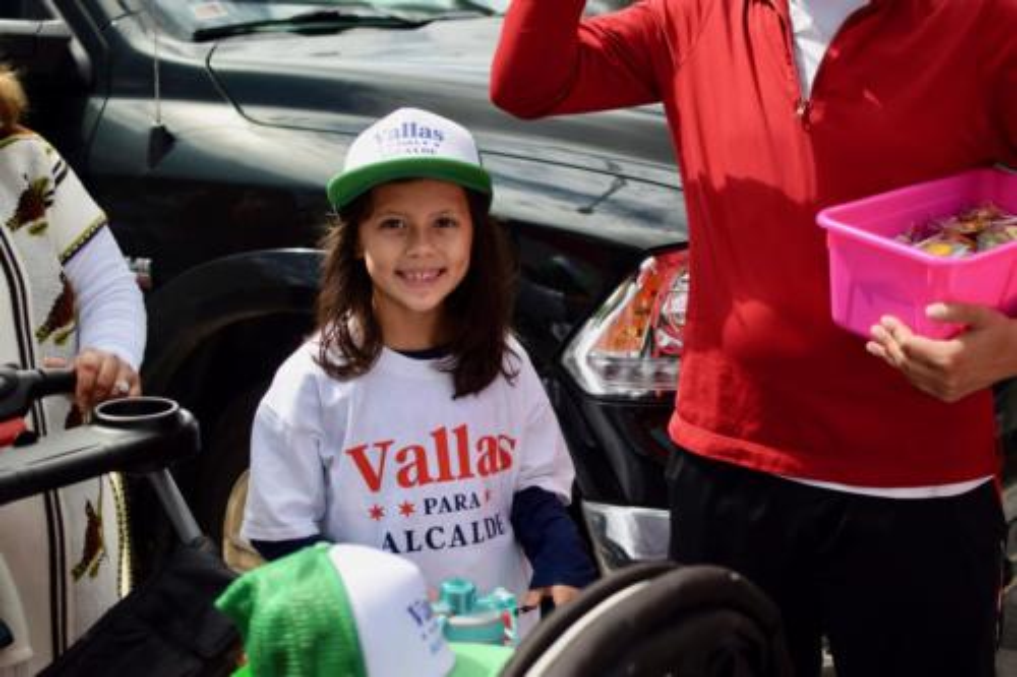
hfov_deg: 37.9
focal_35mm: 52
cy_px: 338
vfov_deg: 25.7
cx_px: 508
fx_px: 1483
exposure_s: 1/1000
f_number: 3.2
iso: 200
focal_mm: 35
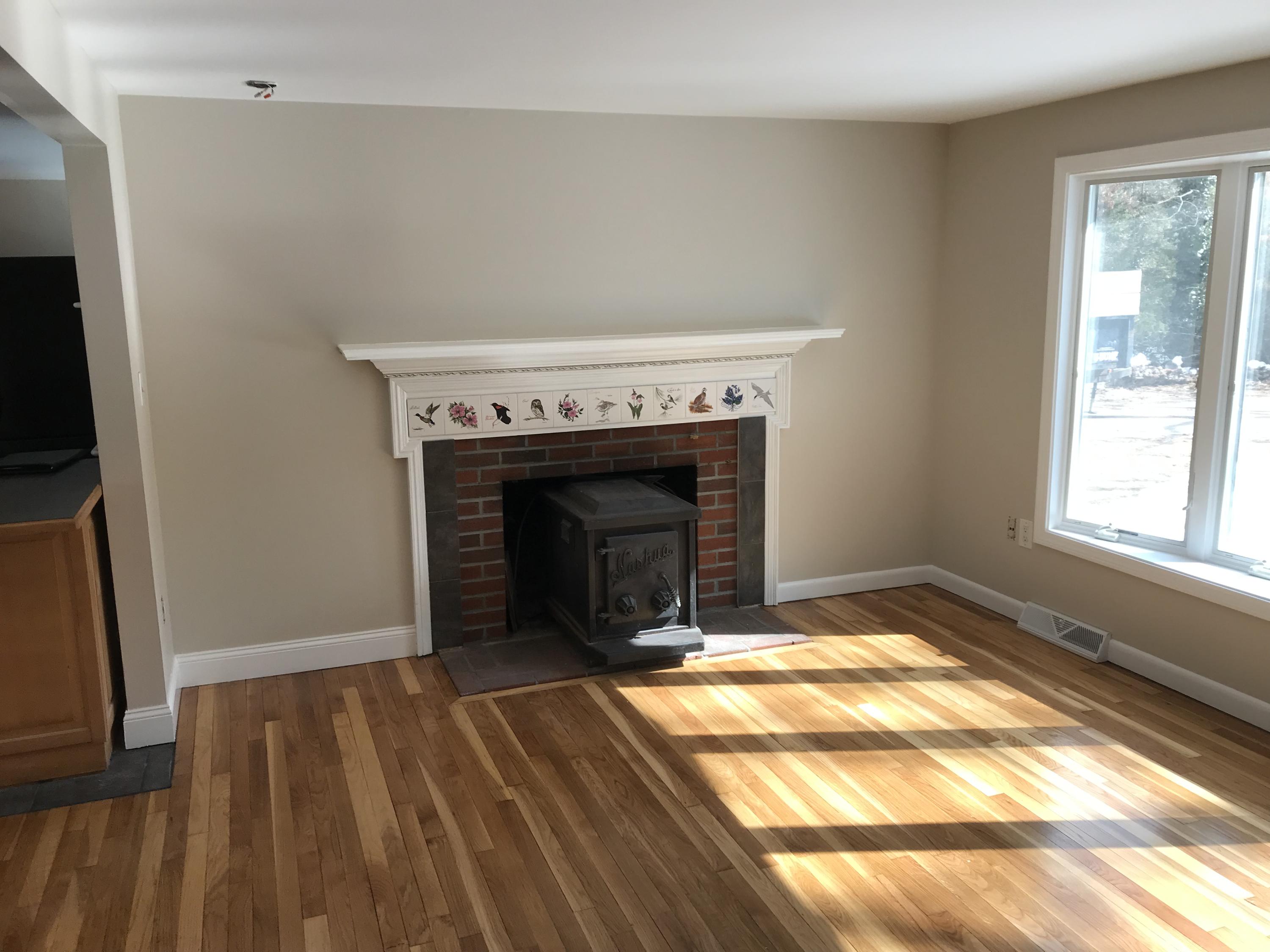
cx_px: 635
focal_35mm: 28
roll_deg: +1.9
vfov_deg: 49.7
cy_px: 476
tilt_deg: -10.1
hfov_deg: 63.4
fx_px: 1027
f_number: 1.8
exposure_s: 1/122
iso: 20
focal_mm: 3.99
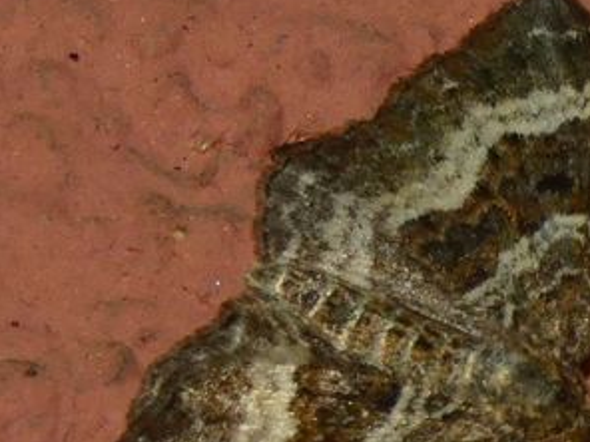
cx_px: 402
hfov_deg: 4.6
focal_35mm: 432
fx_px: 7363
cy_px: 332
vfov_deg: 3.4
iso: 80
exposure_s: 1/40
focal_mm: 26.9
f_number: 5.4
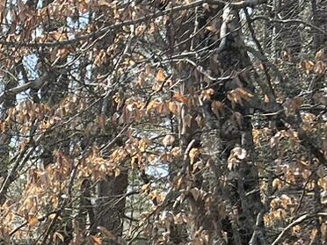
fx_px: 1351
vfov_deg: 9.3
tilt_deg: -9.3
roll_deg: +2.0
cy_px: 578
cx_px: -303
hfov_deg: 12.4
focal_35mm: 143
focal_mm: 5.7
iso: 50
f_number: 1.5
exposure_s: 1/1449
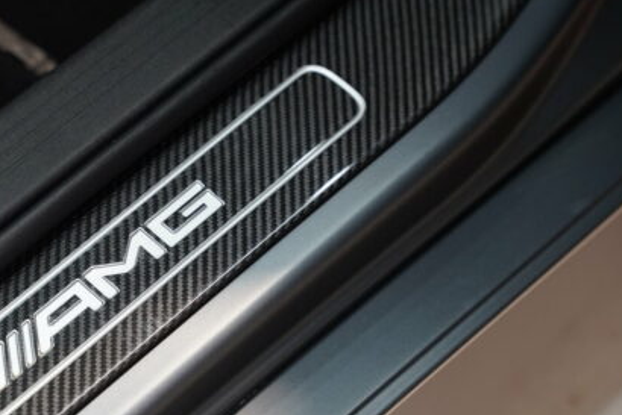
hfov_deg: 15.5
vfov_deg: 10.5
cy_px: 276
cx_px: 85
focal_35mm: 131
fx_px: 2265
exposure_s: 1/80
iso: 1000
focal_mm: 70
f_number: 2.8
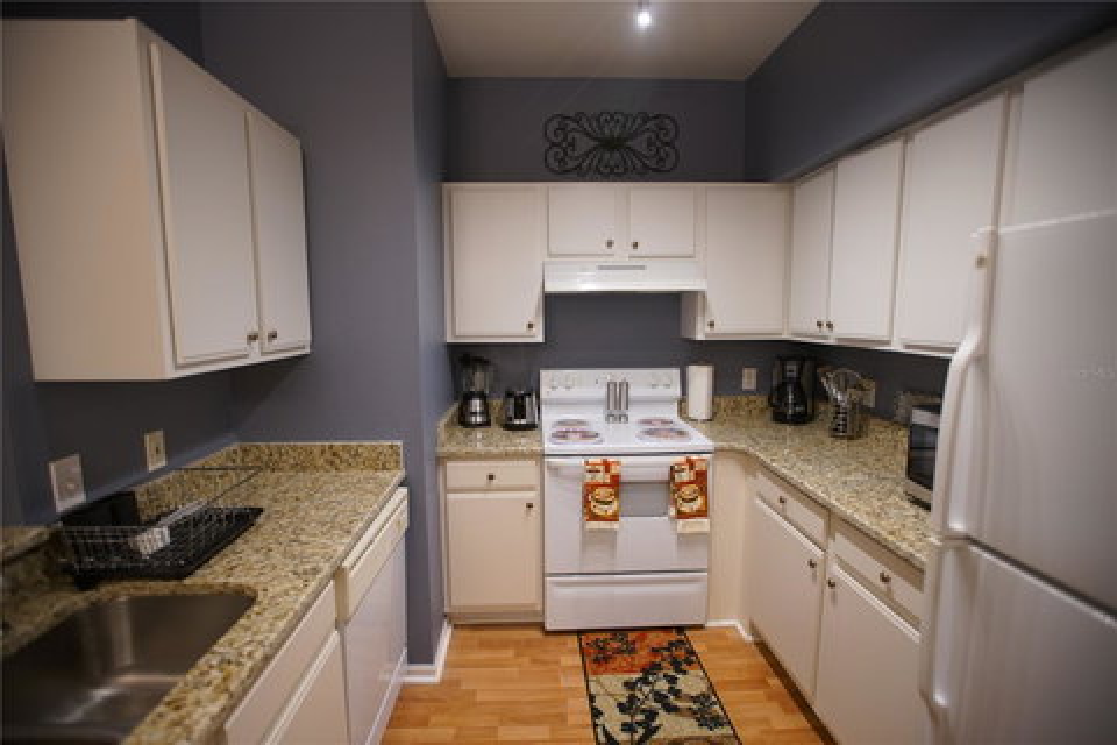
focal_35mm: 16
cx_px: 558
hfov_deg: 96.7
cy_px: 372
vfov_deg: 73.7
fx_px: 496
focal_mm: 16
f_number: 2.8
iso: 250
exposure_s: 1/25
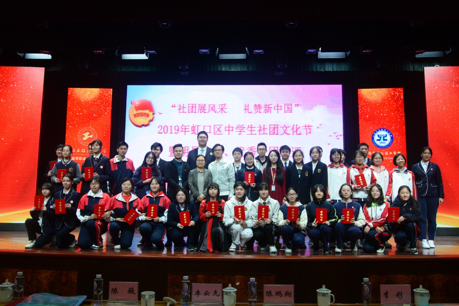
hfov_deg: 61.9
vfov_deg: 43.6
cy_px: 153
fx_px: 382
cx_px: 230
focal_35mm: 30
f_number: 13
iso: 3200
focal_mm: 30
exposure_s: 1/25
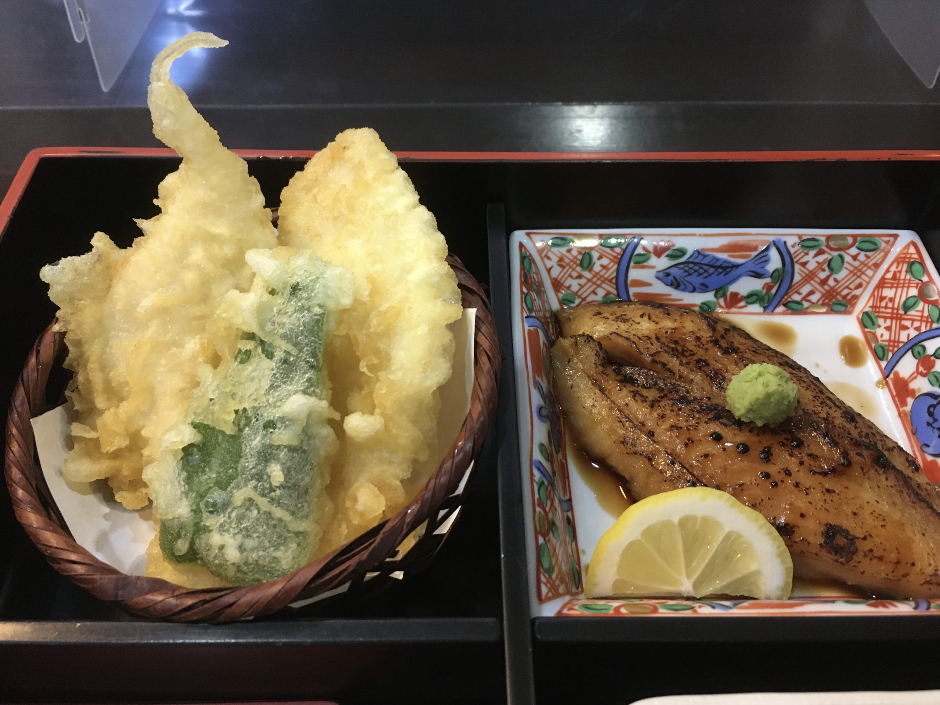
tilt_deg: -52.2
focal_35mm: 29
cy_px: 352
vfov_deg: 48.2
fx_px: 787
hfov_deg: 61.7
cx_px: 470
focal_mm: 4.15
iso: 160
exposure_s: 1/30
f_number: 2.2
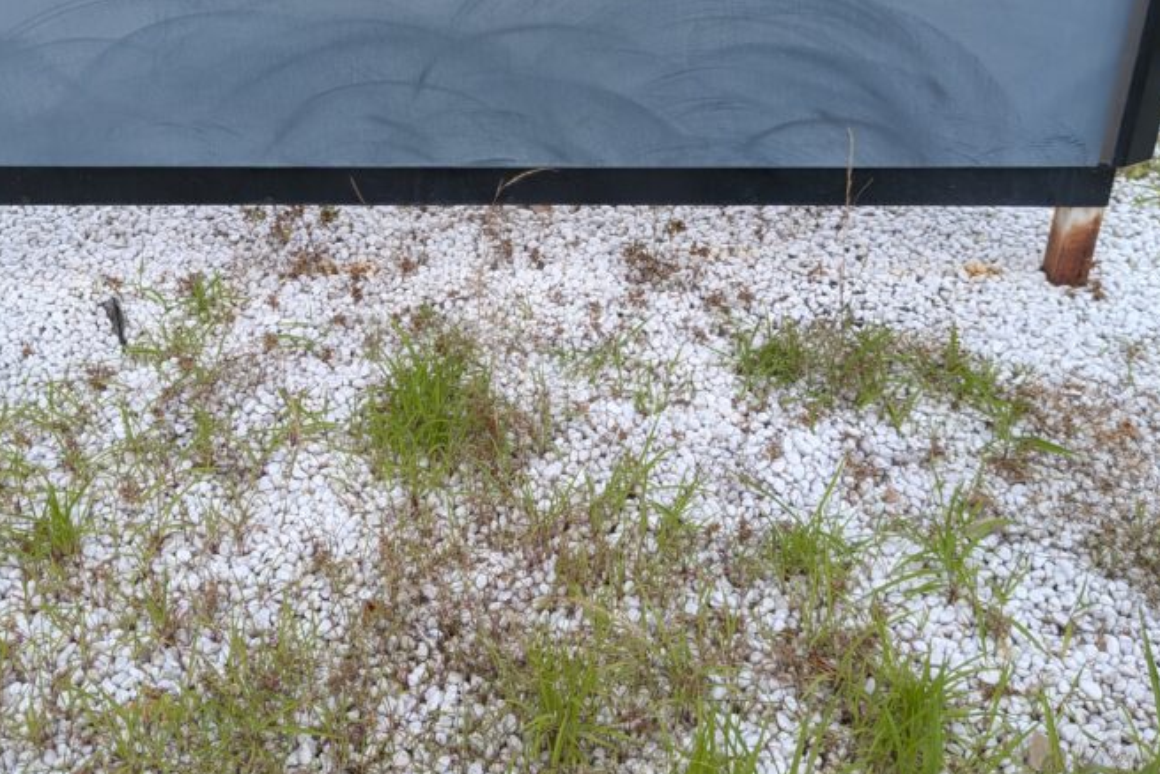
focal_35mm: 39
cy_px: 128
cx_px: 476
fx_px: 1257
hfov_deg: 49.3
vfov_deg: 33.0
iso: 28
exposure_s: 1/1653
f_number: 1.7
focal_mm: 4.53
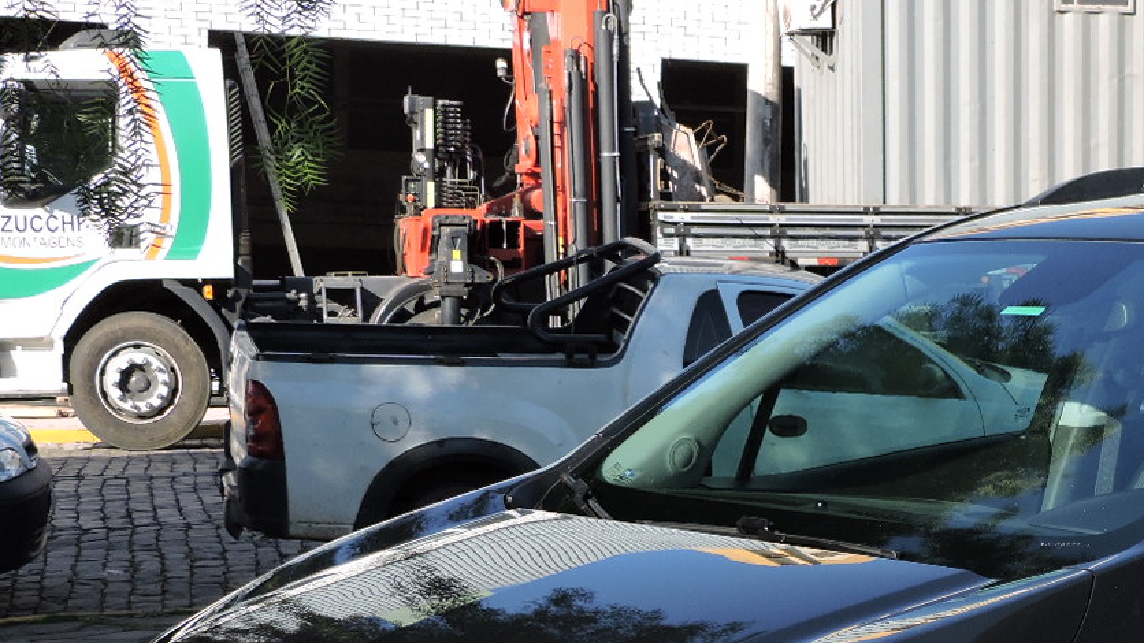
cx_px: 1093
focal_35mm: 98
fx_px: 2972
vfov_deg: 12.1
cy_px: 751
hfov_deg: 21.2
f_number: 3.5
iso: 100
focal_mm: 8.4
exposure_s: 1/400
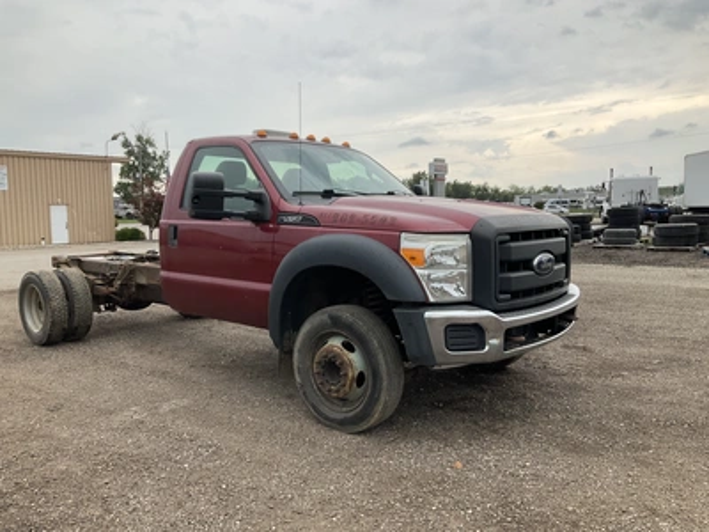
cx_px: 354
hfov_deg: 61.7
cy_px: 266
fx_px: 594
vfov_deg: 48.2
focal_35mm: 29
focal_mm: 3
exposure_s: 1/691
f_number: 1.8
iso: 25
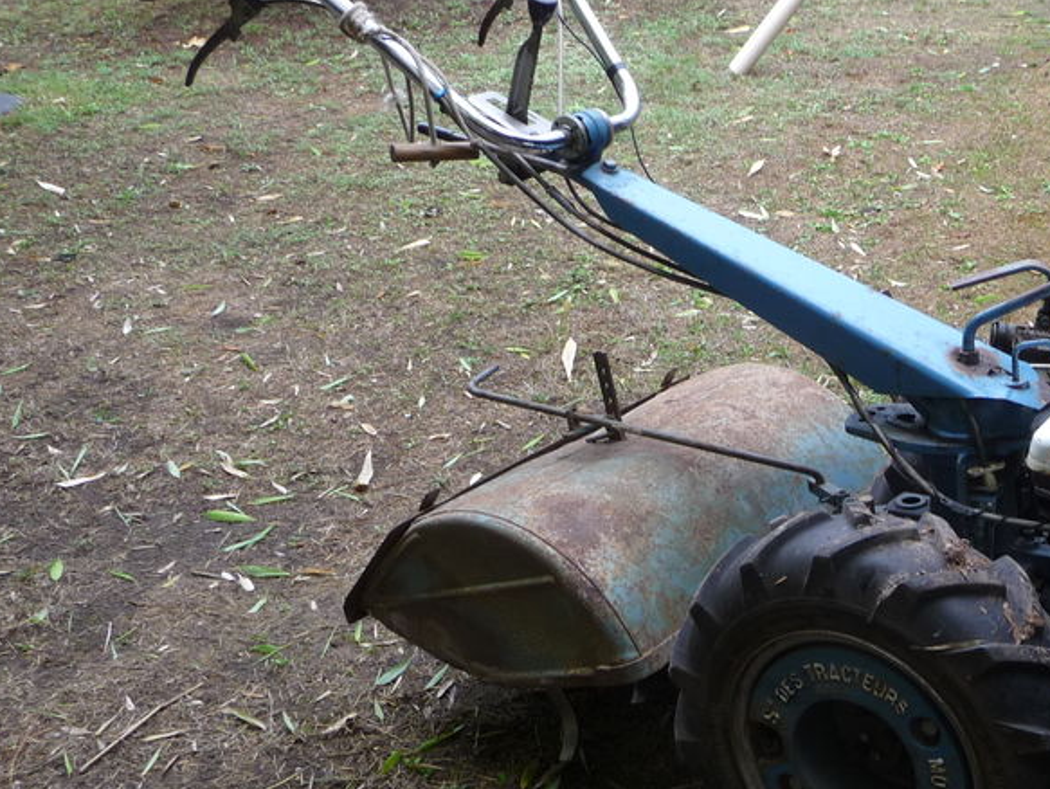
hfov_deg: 37.8
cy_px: 470
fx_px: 1457
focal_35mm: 48
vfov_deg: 30.2
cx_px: 881
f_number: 3.3
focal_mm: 4.7
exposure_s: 1/80
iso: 100
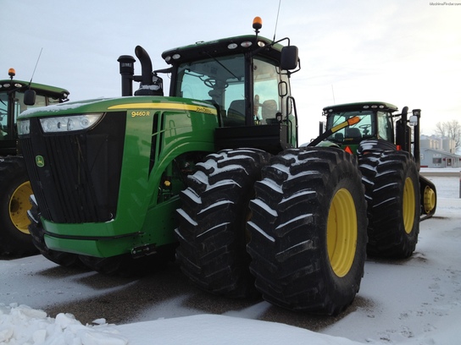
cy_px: 172
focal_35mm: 35
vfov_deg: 40.7
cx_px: 230
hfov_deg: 52.6
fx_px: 466
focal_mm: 4.28
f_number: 2.4
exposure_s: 1/135
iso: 64
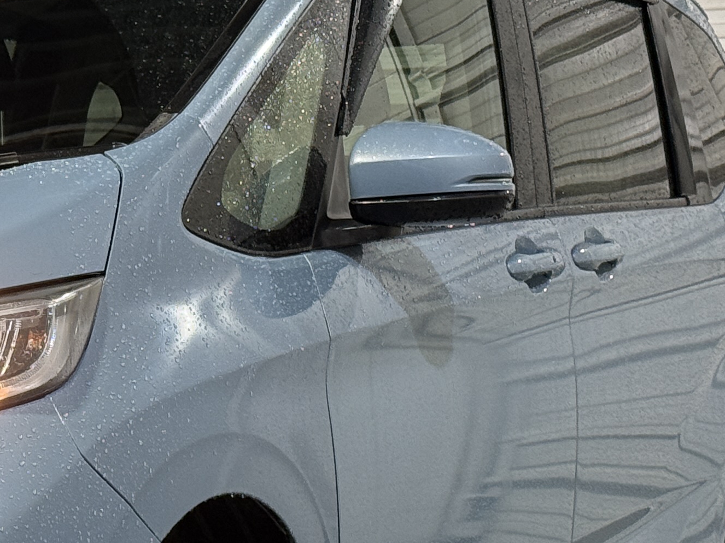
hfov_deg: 13.2
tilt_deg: +0.1
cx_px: -114
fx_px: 3057
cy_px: 347
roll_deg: -0.5
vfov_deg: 10.2
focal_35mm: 146
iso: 125
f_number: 1.78
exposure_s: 1/60
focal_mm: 6.76
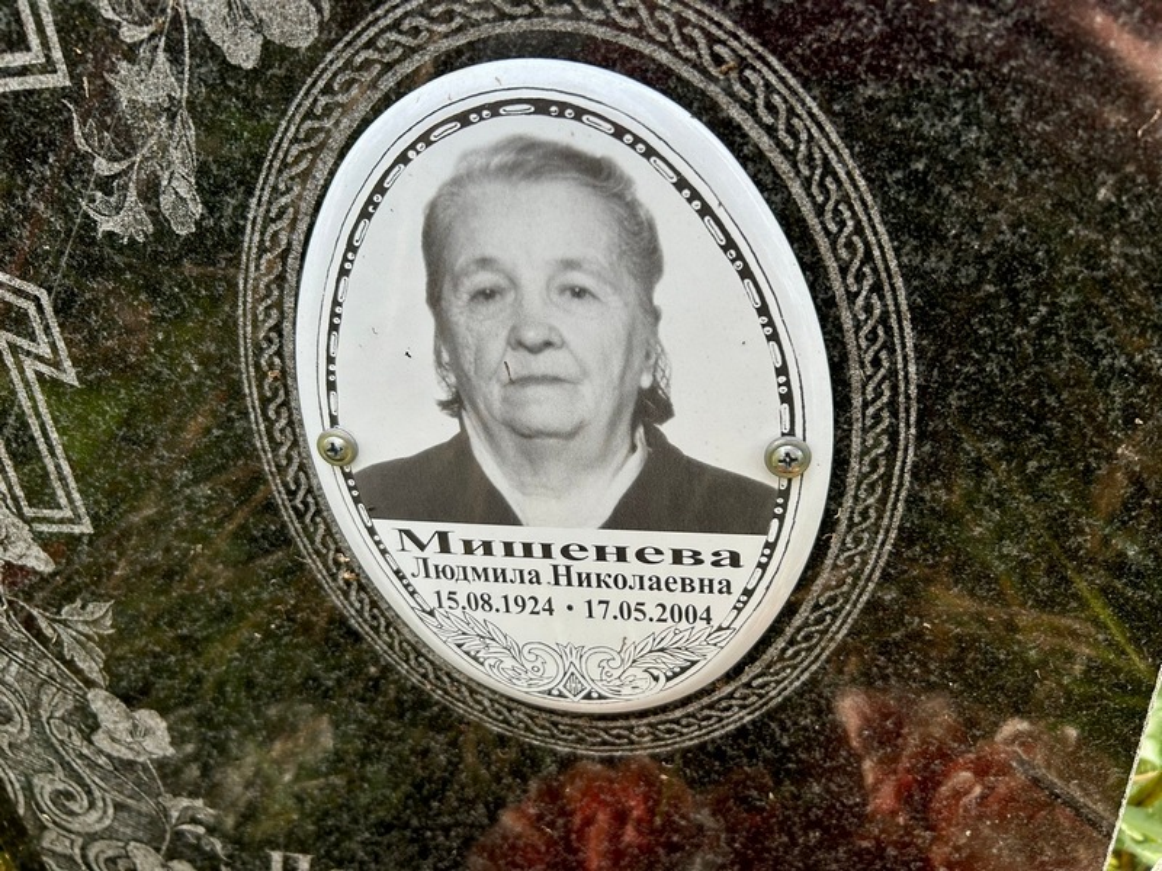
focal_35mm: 26
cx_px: 581
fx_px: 873
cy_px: 436
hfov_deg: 67.3
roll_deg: +4.4
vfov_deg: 53.1
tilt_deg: -30.2
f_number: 1.5
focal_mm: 5.7
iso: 50
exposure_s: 1/1058
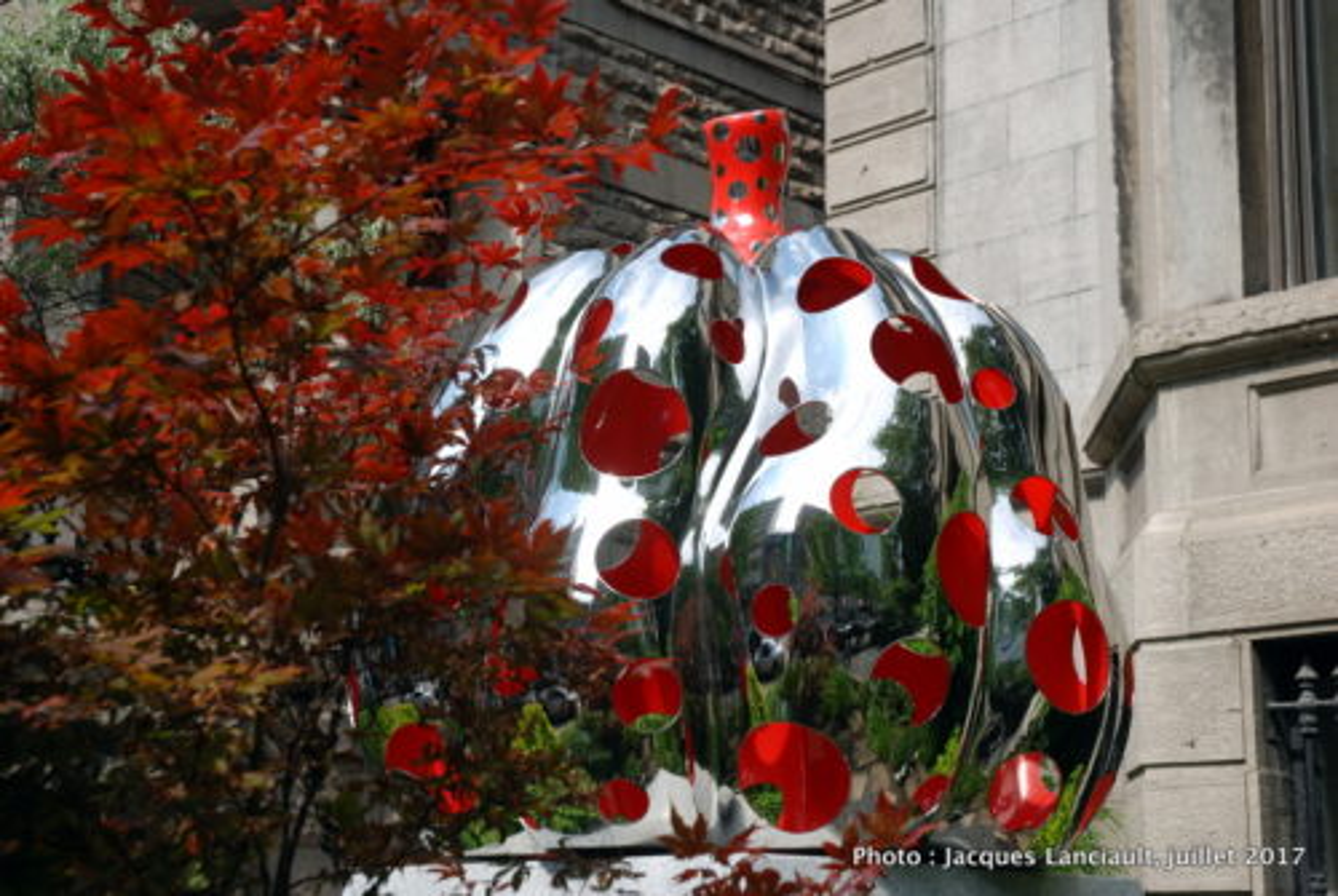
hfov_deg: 33.4
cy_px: 448
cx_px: 669
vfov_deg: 22.7
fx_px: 2233
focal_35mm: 60
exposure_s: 1/200
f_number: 7.1
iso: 100
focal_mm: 40
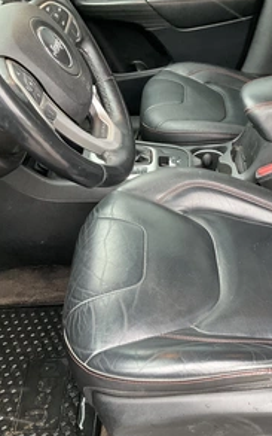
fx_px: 498
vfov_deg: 47.2
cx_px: 208
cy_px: 220
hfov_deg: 30.0
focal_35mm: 42
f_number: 1.8
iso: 160
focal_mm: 3
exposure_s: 1/60
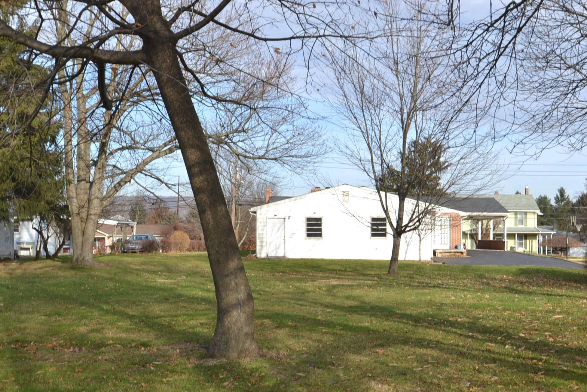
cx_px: 309
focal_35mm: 47
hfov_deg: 41.9
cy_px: 238
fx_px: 766
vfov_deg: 28.6
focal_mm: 24
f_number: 6.3
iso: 100
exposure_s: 1/160
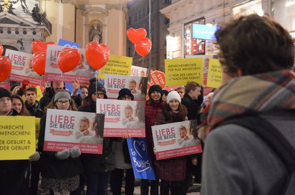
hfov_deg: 46.5
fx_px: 343
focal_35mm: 42
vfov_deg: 31.7
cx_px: 148
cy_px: 98
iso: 3200
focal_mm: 28
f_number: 2.8
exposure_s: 1/30
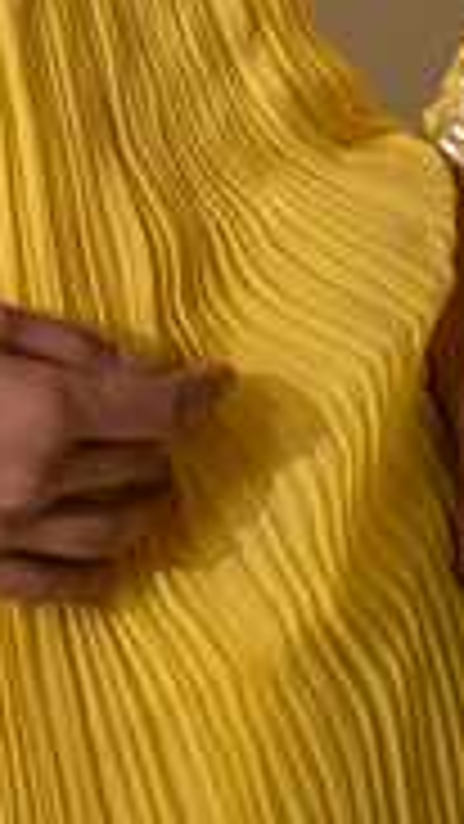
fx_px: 2296
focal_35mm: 105
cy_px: -263
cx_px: -194
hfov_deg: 11.2
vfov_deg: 18.8
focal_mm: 35
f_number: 2.8
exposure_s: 1/320
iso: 400
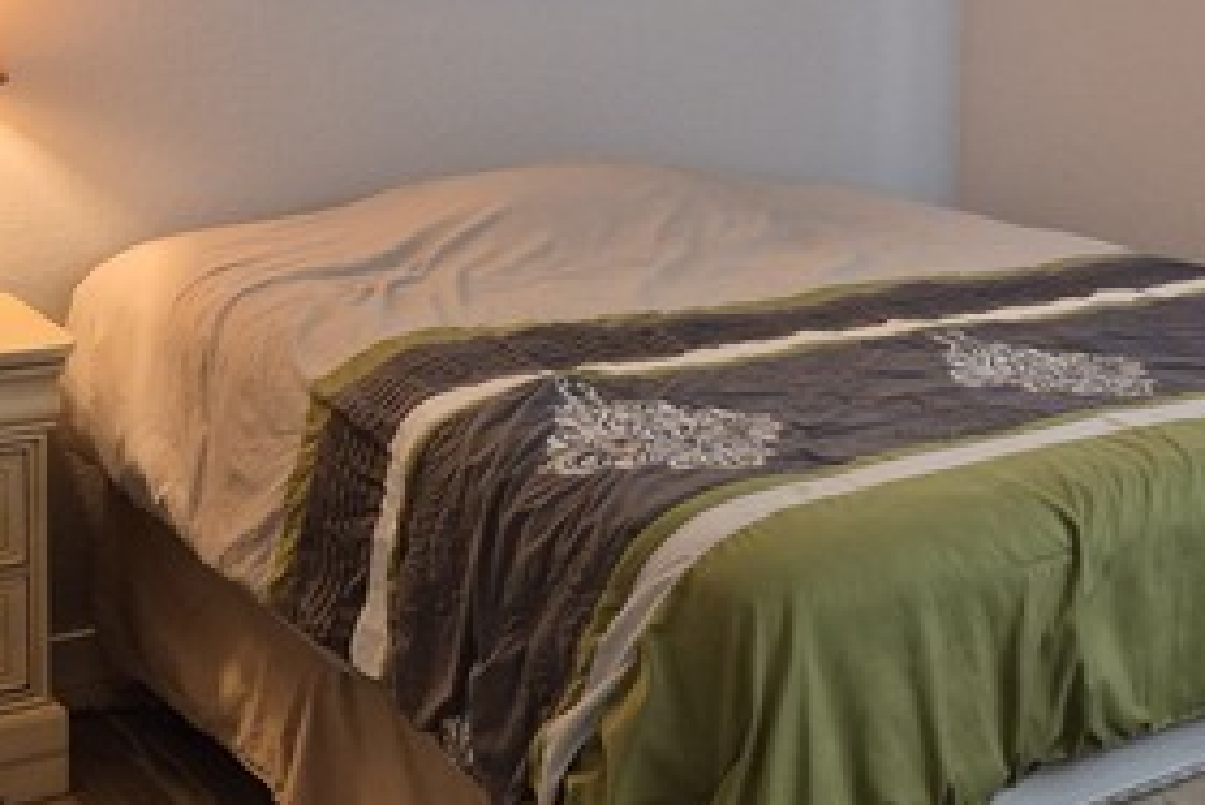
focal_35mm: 57
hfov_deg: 33.4
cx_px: 1052
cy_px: 142
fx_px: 1909
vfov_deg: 23.4
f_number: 1.8
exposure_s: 1/120
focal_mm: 5.4
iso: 640
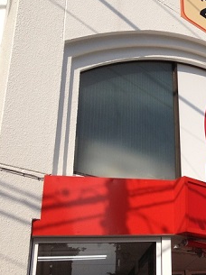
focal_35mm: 61
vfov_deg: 31.7
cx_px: 236
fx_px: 485
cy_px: 146
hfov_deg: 22.4
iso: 64
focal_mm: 4.28
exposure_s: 1/3067
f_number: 2.4
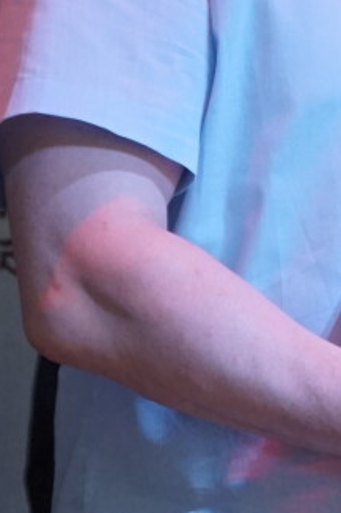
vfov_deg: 12.0
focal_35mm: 171
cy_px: 197
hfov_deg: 7.8
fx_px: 2432
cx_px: 622
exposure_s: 1/160
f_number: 4.5
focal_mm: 29
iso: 1250
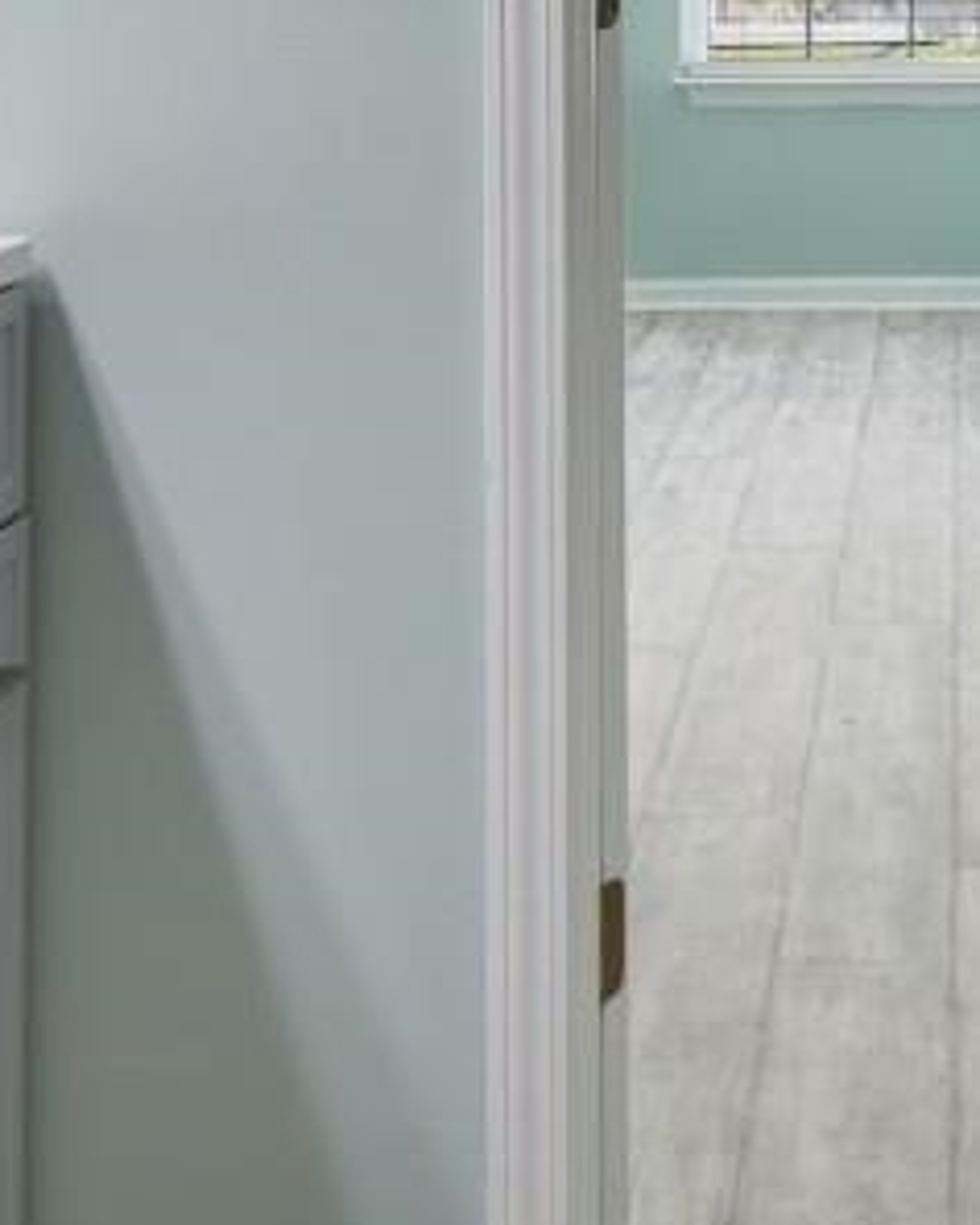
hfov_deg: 19.2
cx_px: 1046
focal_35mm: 77
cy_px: -153
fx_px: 2790
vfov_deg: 23.1
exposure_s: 1/15
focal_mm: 10
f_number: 4.5
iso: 100
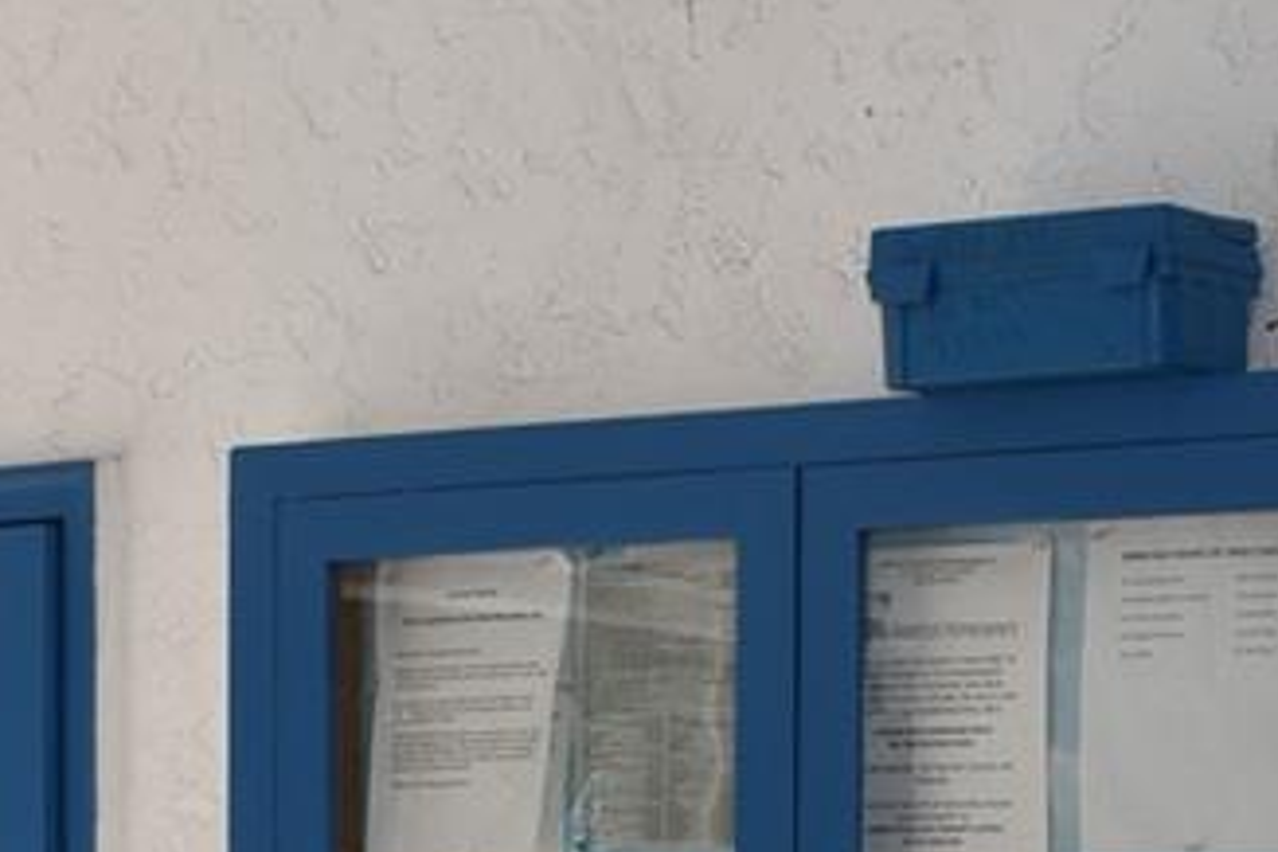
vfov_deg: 10.1
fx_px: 4686
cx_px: 934
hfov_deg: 15.5
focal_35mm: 132
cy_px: 1231
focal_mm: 18
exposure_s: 1/200
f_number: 11
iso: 100
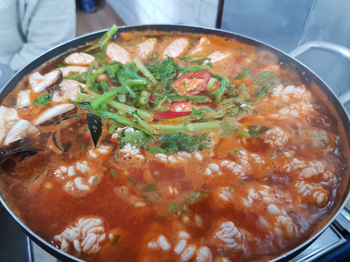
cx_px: 175
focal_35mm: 26
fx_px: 263
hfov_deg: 67.3
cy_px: 131
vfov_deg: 53.1
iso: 200
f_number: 1.7
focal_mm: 4.2
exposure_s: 1/30
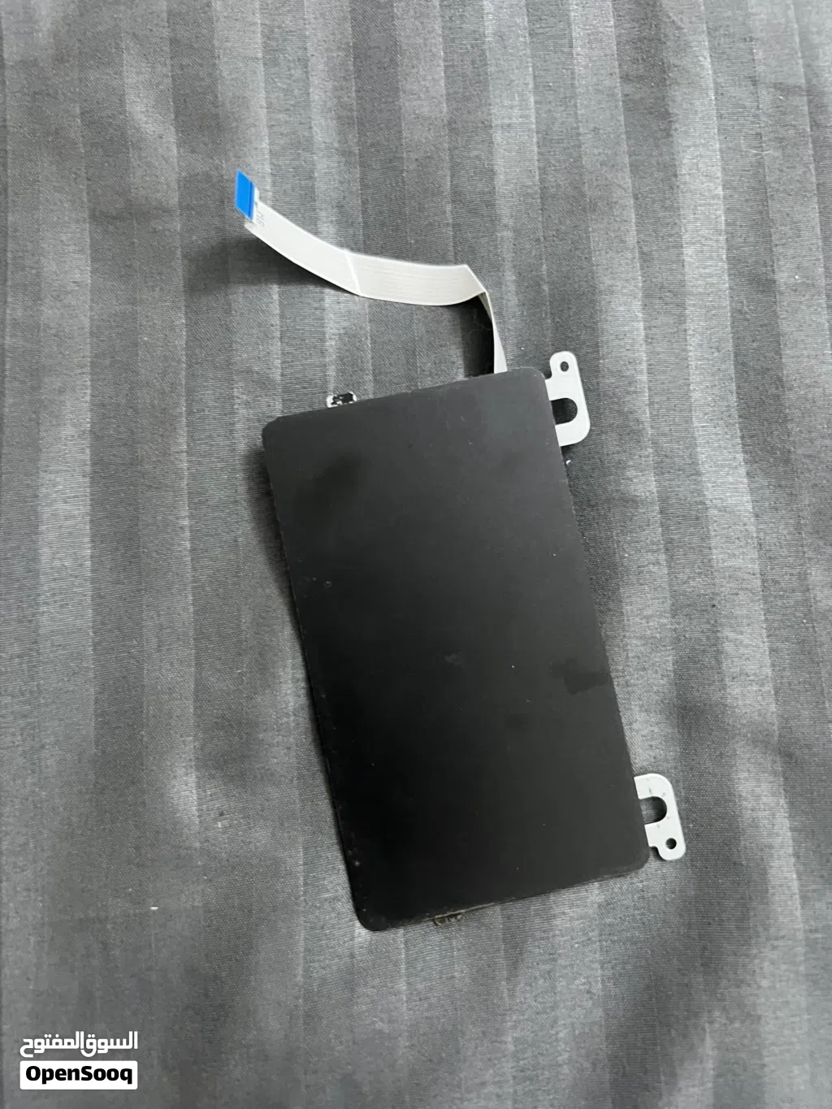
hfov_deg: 53.1
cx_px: 416
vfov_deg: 67.3
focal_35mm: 26
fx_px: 833
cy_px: 554
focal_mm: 5.7
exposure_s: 1/33
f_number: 1.5
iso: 500
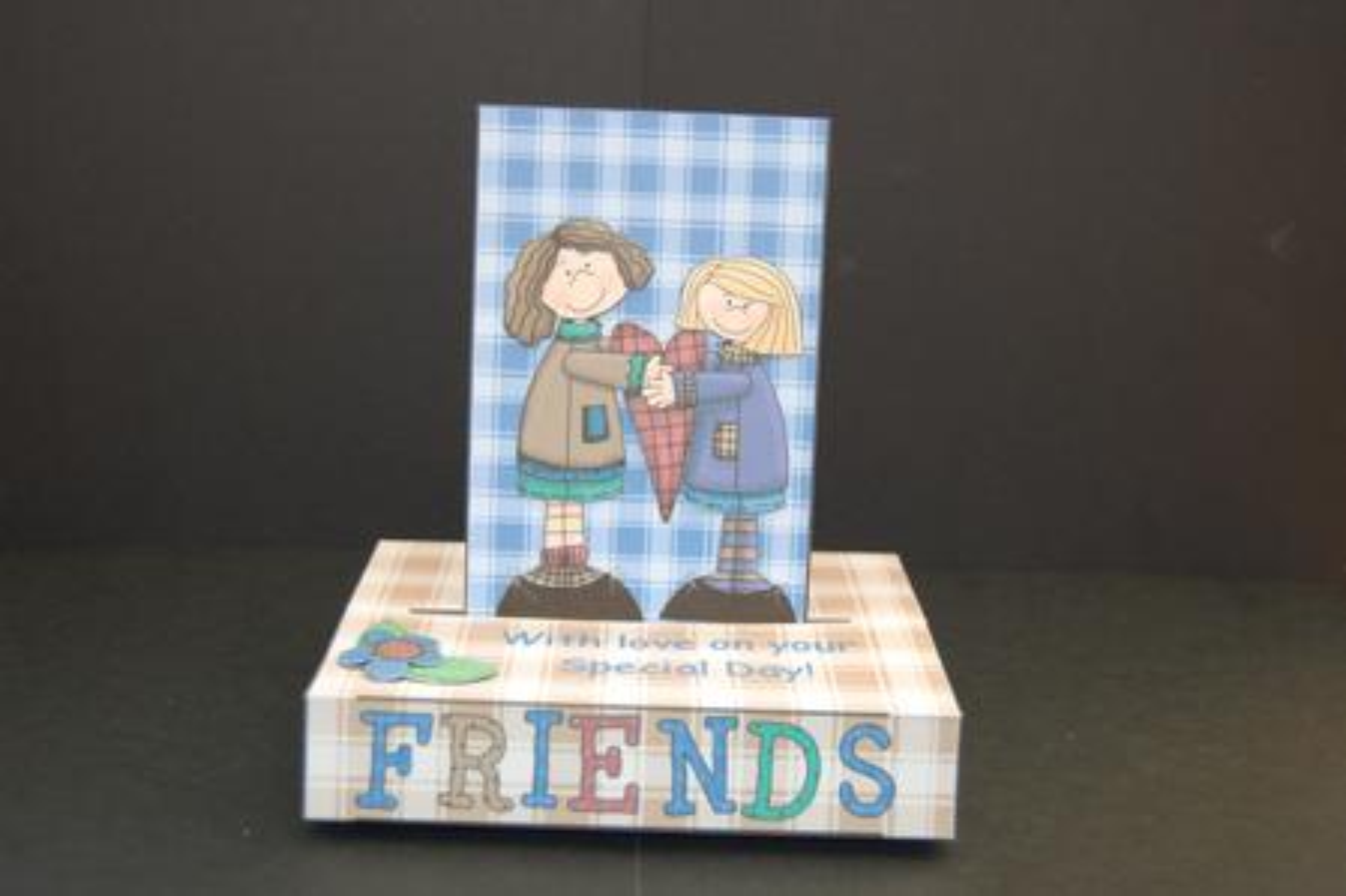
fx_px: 1570
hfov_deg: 46.4
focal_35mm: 42
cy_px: 448
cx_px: 673
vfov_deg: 31.9
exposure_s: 1/60
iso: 320
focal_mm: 28
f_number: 4.2
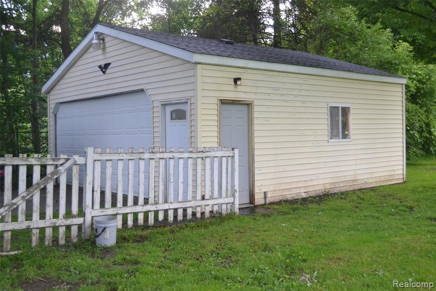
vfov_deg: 34.2
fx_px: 472
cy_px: 146
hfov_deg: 49.6
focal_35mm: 39
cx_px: 218
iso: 400
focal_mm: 26
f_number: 5
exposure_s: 1/100
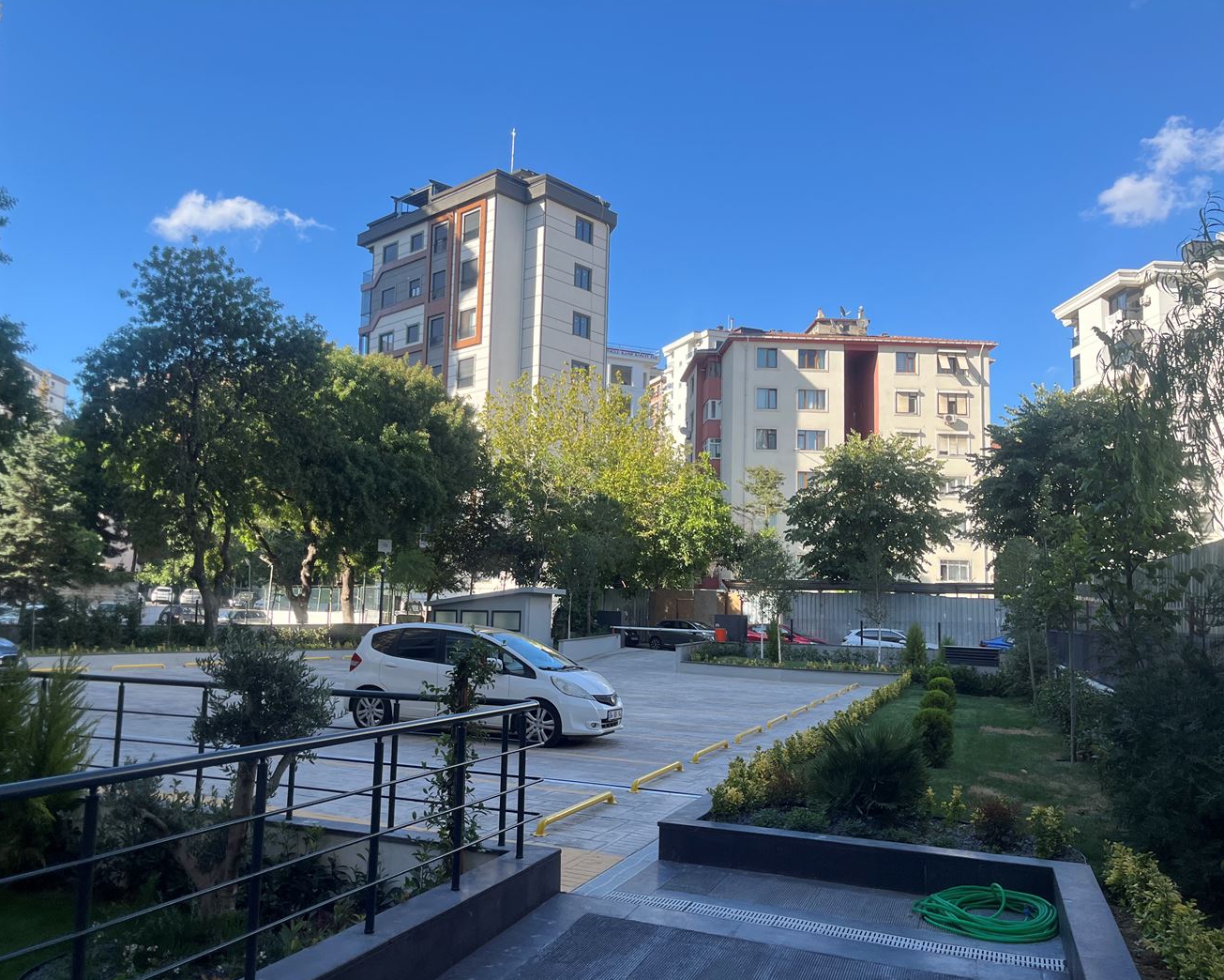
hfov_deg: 62.1
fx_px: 1014
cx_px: 552
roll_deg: -0.1
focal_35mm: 28
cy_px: 505
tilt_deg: +3.7
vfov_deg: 51.5
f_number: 1.6
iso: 50
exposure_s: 1/1163
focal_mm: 5.1
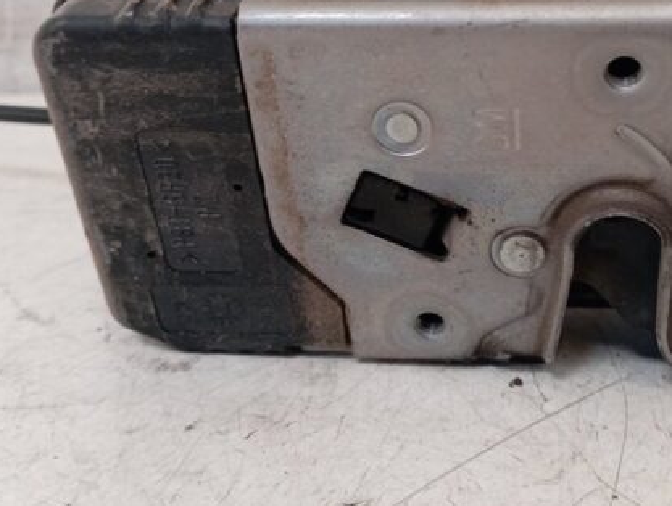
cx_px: 477
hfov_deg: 39.6
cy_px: 149
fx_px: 914
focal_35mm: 47
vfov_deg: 30.6
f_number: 1.8
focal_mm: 4.22
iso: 292
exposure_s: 1/33.3
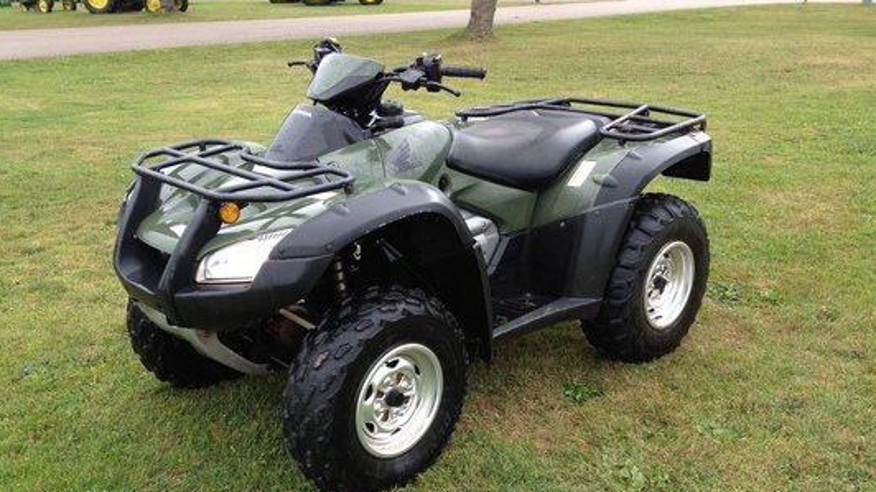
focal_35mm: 39
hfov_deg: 51.6
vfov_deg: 30.3
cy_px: 296
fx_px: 906
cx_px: 440
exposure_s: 1/309
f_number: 2.4
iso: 64
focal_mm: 4.28
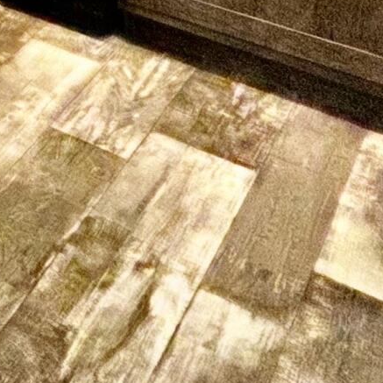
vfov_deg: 15.2
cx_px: -732
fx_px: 1064
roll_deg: -1.2
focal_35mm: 85
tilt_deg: -3.7
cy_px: -443
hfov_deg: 11.8
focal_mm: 2.22
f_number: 2.2
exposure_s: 1/120
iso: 250
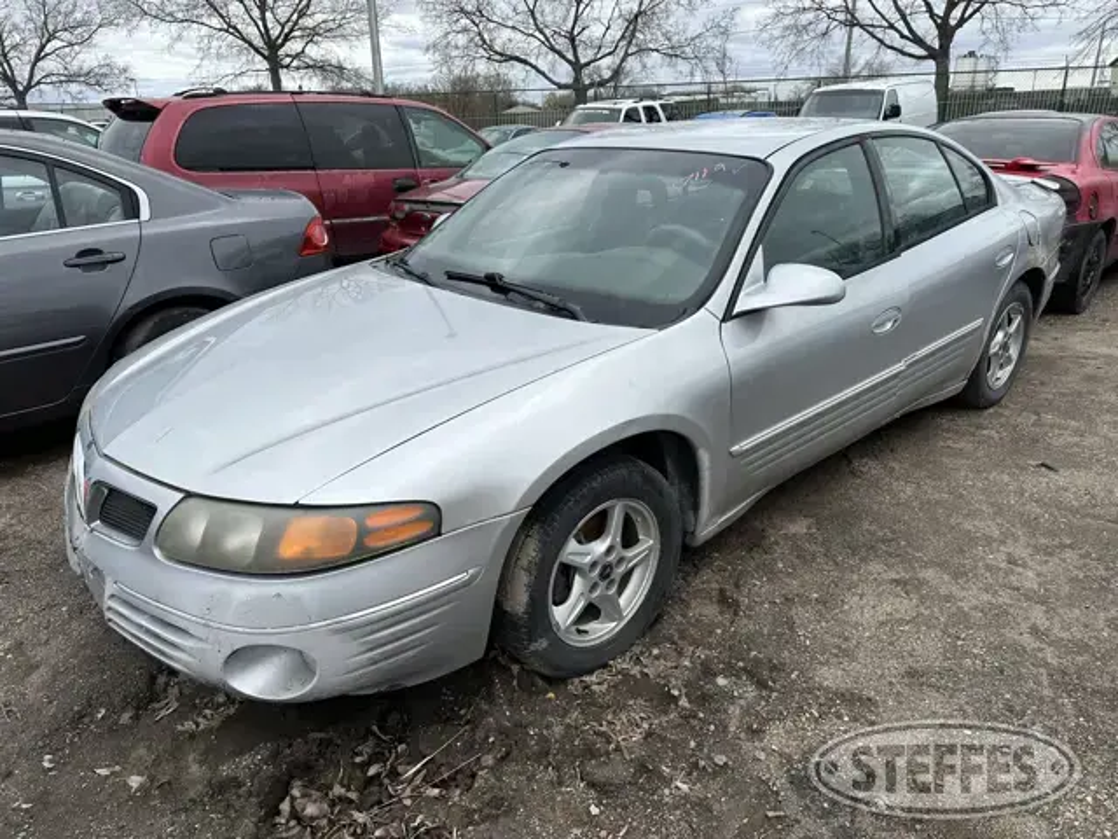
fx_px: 775
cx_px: 559
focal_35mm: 24
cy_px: 420
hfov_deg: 71.6
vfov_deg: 56.8
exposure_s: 1/3717
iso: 80
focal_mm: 6.86
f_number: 1.78
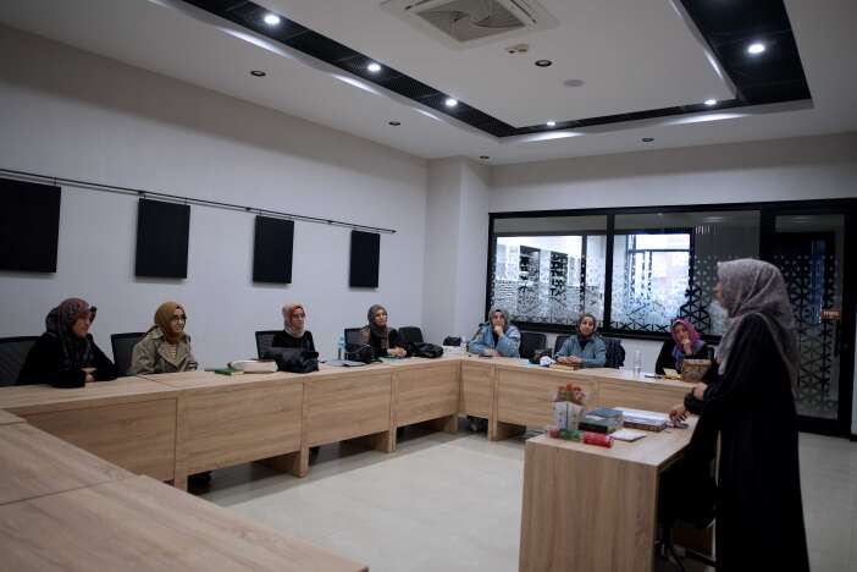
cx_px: 428
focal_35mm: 24
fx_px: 571
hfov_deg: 73.7
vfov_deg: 53.1
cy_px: 286
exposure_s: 1/50
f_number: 1.4
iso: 100
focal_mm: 16
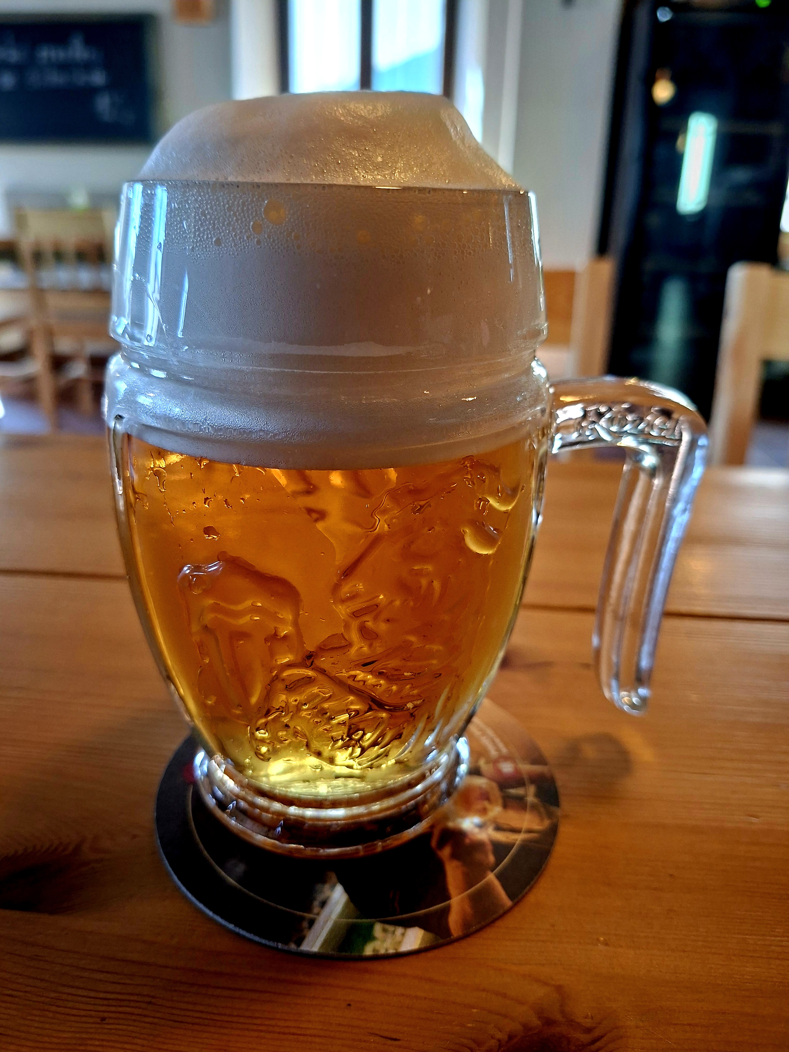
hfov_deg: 58.9
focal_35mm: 23
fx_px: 699
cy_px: 526
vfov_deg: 73.9
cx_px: 394
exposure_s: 1/100
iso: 250
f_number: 1.8
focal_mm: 5.54
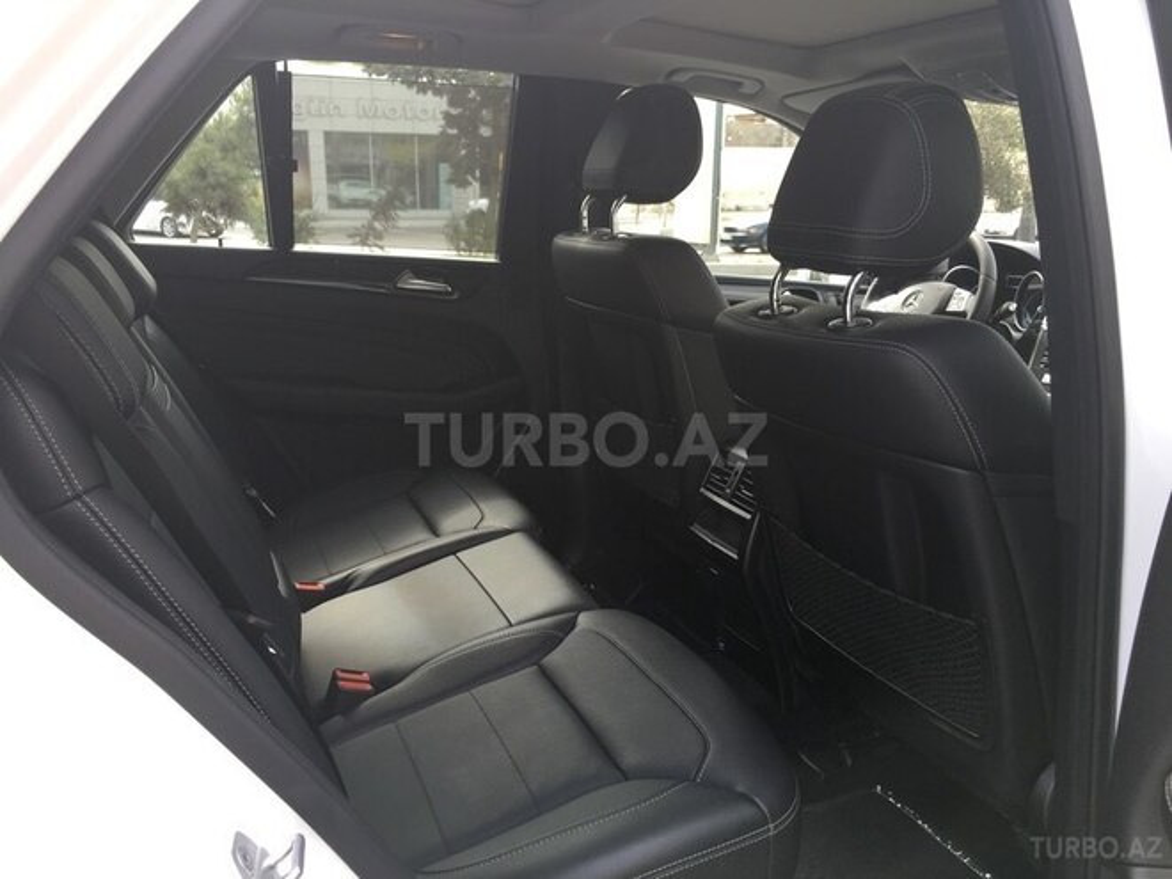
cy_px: 440
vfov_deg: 48.2
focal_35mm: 29
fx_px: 982
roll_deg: -1.1
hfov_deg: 61.7
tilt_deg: -13.5
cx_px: 586
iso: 25
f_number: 2.2
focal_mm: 4.15
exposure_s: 1/123
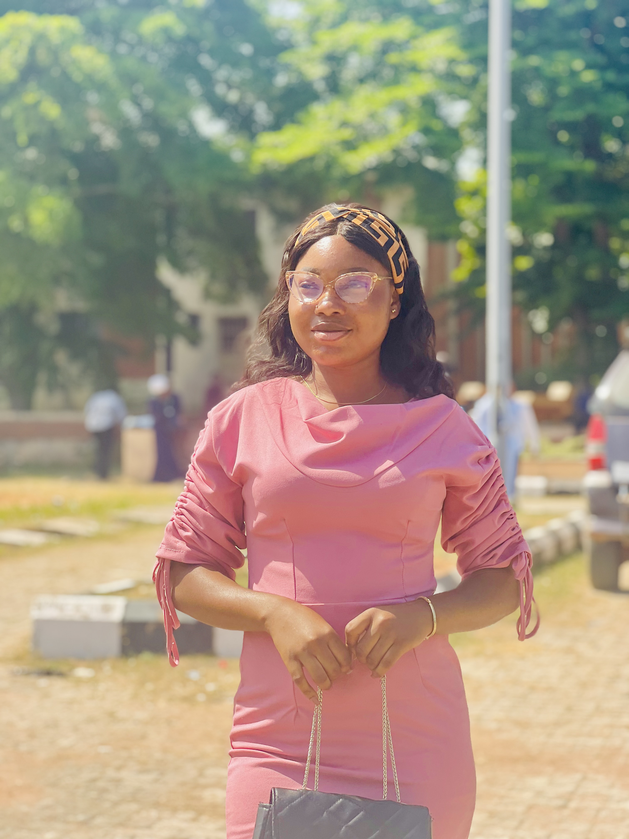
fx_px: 1866
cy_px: 420
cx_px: 314
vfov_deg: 25.3
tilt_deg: +0.8
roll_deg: +0.0
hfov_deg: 19.1
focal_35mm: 77
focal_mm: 9
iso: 25
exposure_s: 1/259
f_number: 2.8
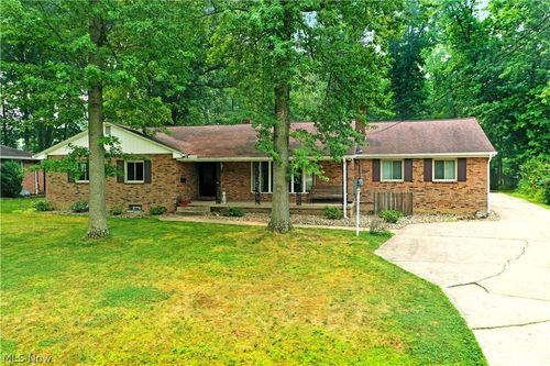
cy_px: 183
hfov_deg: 65.5
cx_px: 275
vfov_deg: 46.4
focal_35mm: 28
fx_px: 428
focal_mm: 10.26
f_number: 4.5
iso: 100
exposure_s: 1/200
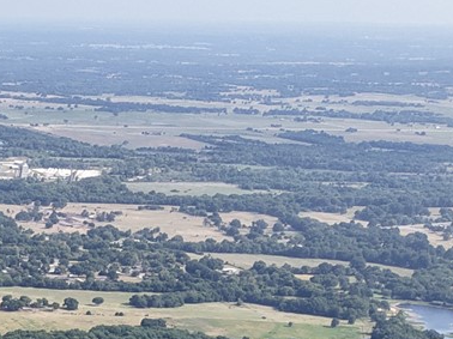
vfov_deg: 10.8
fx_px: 1596
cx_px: -511
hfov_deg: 13.4
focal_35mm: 122
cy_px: 740
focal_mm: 8.67
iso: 170
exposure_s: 1/3000
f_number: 1.8
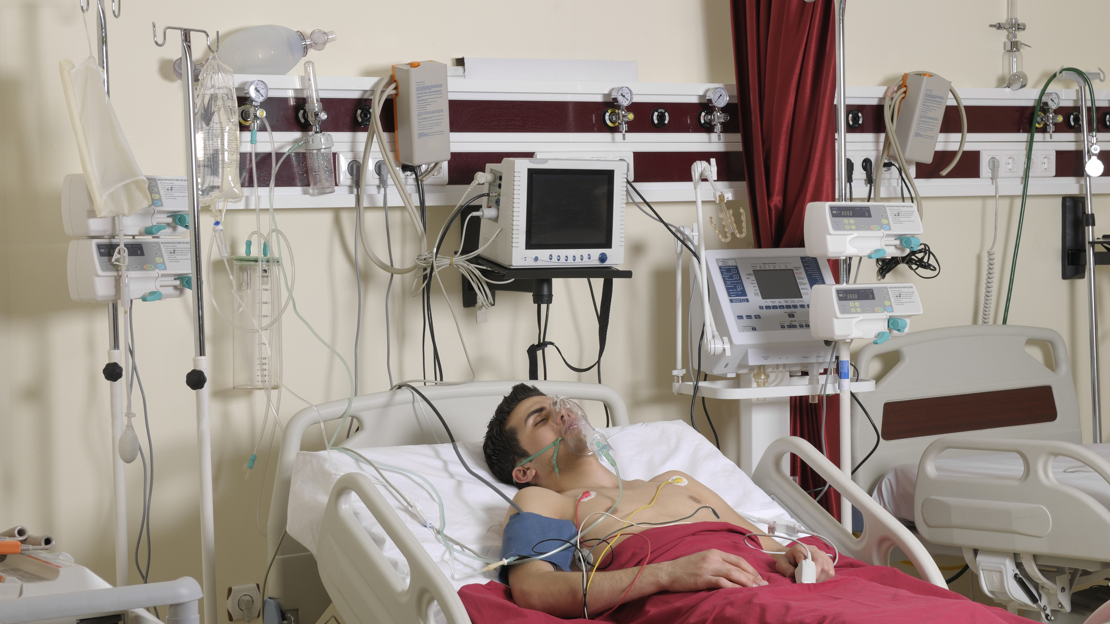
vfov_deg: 18.3
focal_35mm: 66
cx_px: 555
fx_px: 1943
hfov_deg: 31.9
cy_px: 316
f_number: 8
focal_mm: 42
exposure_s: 1/160
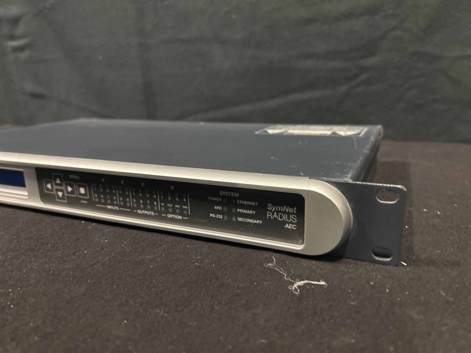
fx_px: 354
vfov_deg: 53.1
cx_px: 236
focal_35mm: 26
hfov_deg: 67.3
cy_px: 176
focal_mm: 5.7
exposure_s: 1/39
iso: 640
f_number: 1.5
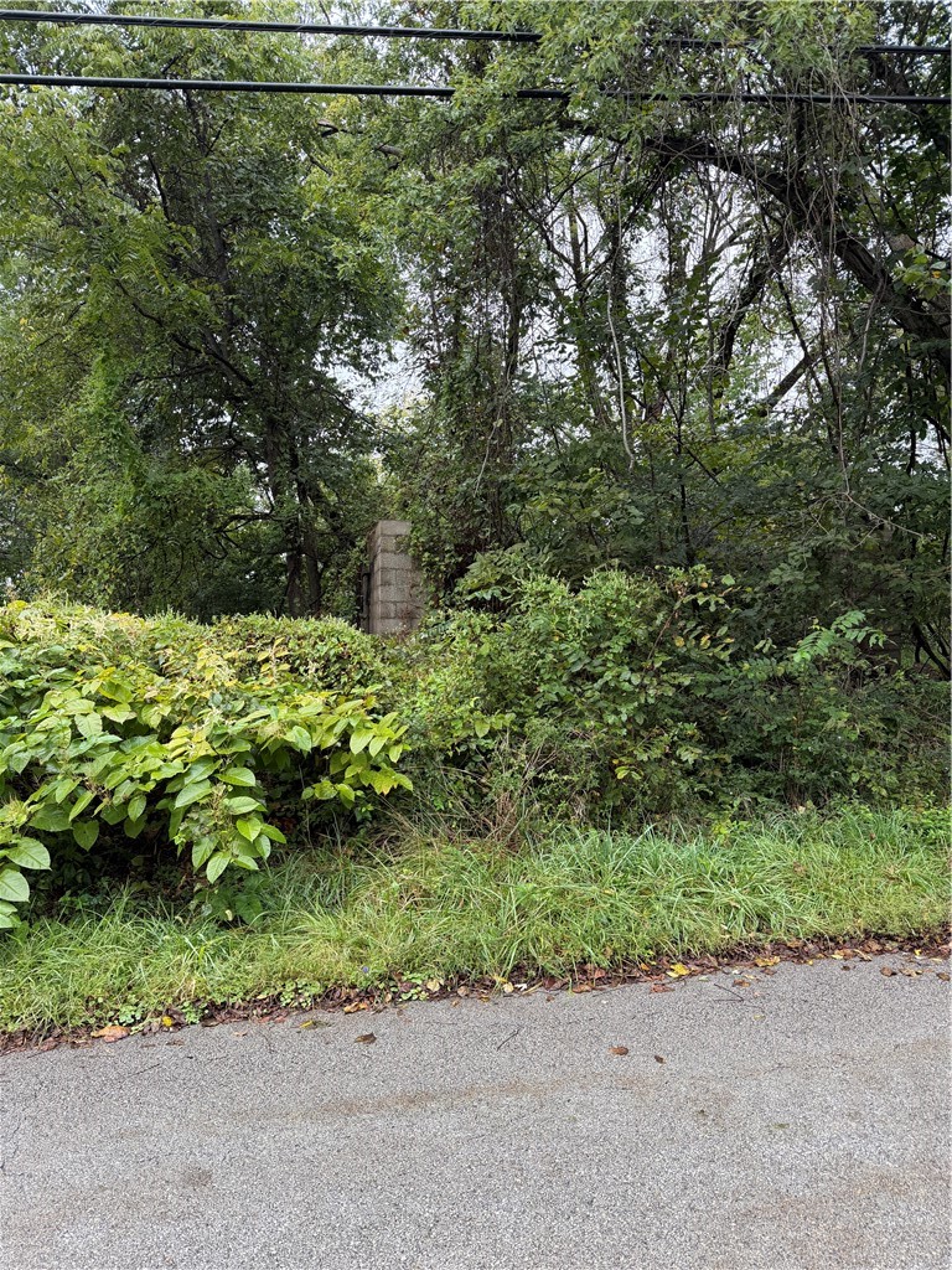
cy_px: 635
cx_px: 476
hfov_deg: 56.8
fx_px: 880
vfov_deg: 71.6
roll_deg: -1.8
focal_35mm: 24
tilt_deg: -2.4
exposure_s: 1/407
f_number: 1.78
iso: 100
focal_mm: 6.76
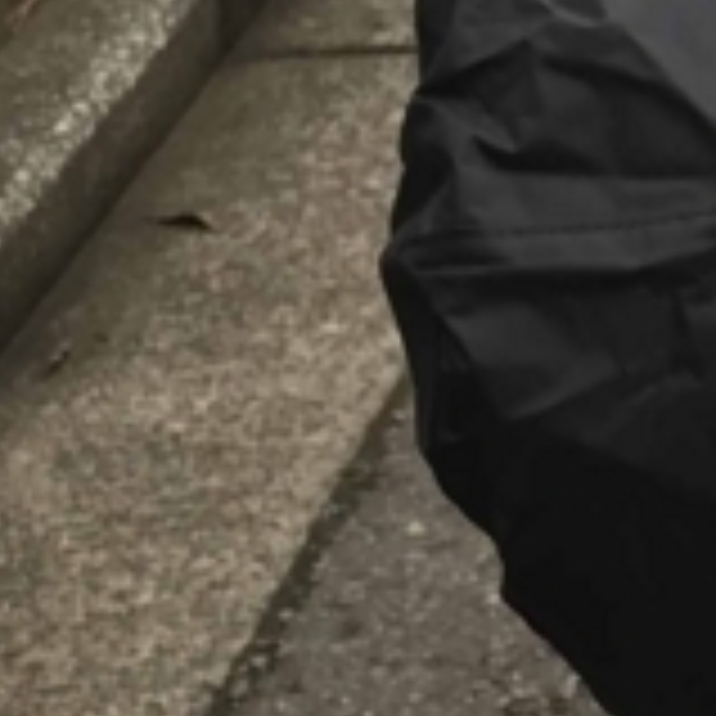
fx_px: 3721
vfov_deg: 10.9
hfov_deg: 10.3
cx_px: 1351
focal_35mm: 159
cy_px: 630
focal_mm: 3.99
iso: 20
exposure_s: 1/121
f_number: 1.8
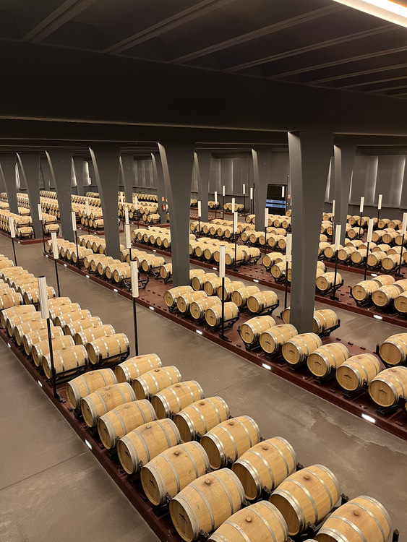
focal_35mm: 26
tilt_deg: -14.6
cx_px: 204
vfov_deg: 67.3
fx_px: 407
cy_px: 271
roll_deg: +1.4
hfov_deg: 53.1
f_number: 1.6
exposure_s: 1/50
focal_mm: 5.1
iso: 200
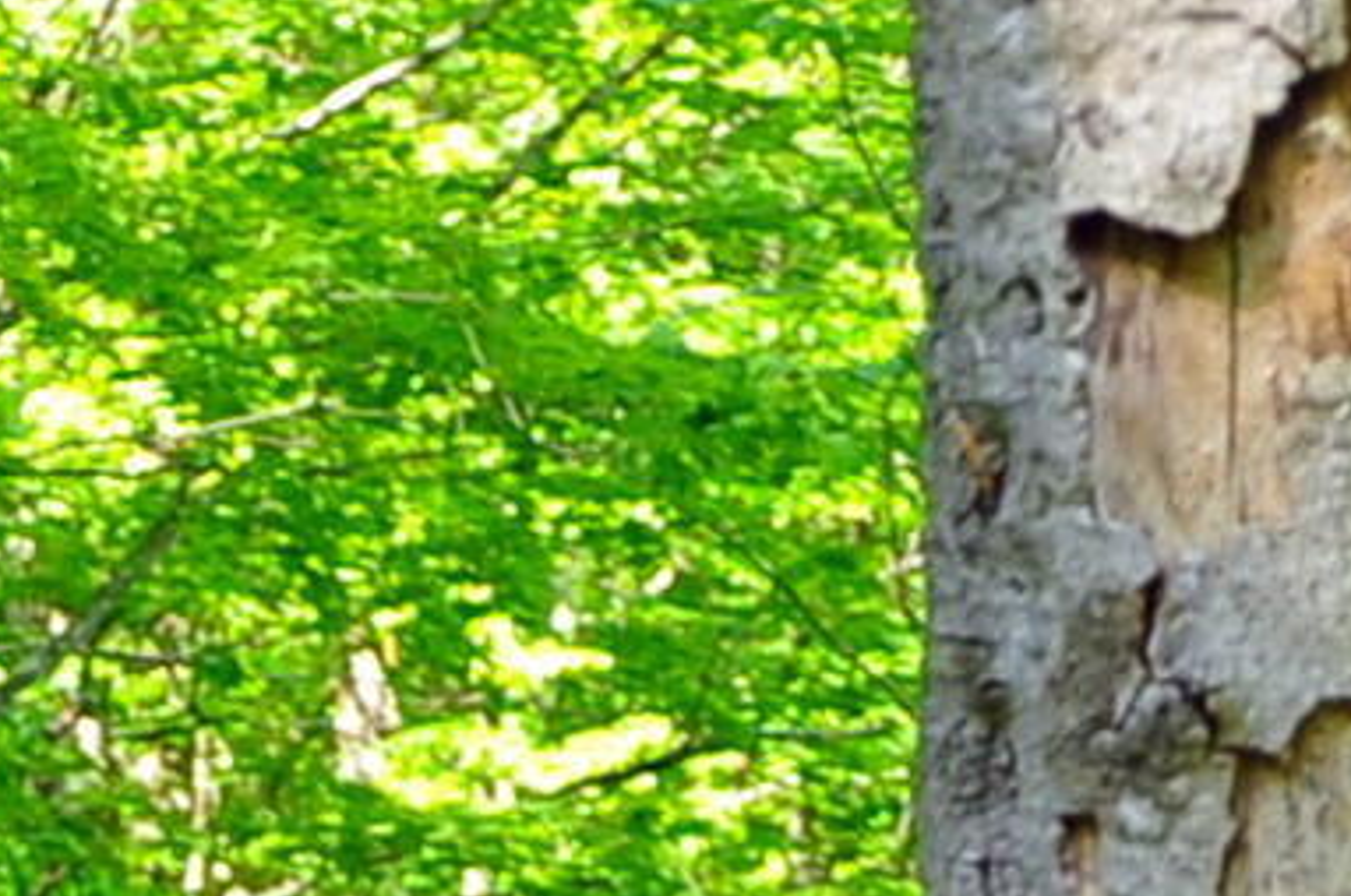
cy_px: 2522
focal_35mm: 294
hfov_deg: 6.7
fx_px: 11012
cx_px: -1587
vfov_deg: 4.5
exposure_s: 1/80
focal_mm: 25
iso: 200
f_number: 4
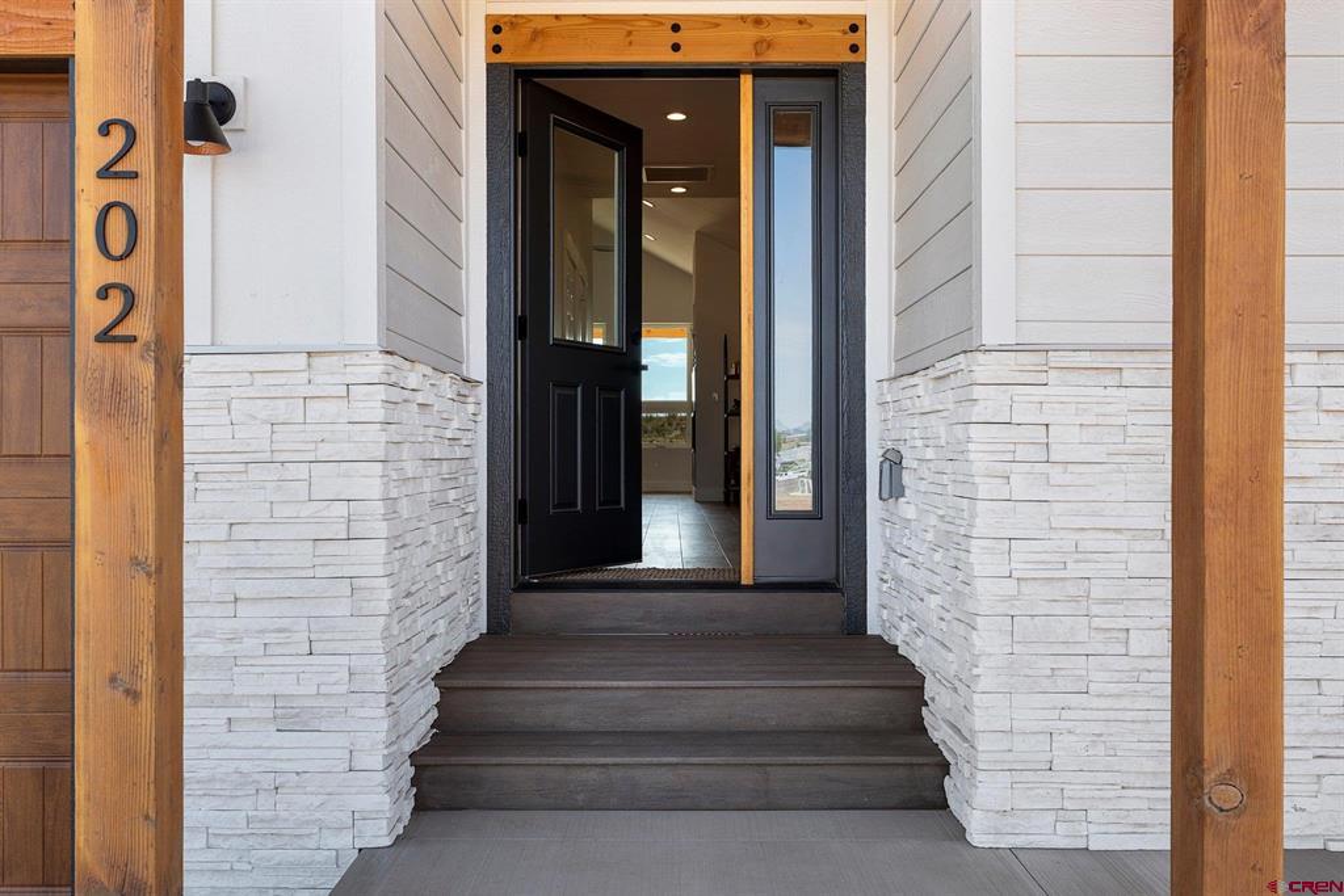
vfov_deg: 40.5
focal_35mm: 32
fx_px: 1213
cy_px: 448
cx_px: 672
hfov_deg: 58.0
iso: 400
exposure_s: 1/1000
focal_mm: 32.5
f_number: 8
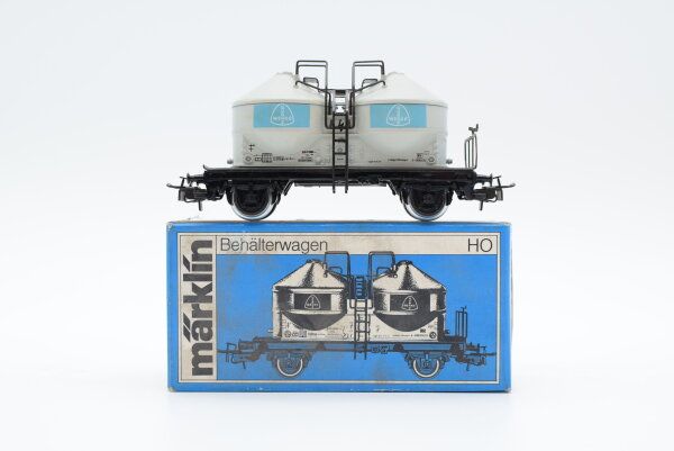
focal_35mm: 52
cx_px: 337
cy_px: 226
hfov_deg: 37.8
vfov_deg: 25.8
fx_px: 984
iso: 500
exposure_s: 1/100
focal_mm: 35
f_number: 8
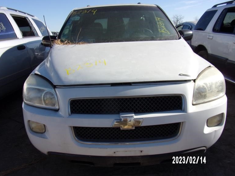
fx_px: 170
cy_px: 89
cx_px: 120
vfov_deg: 54.9
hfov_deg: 69.4
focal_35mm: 25
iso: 80
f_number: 3.3
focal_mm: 4.3
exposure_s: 1/1000
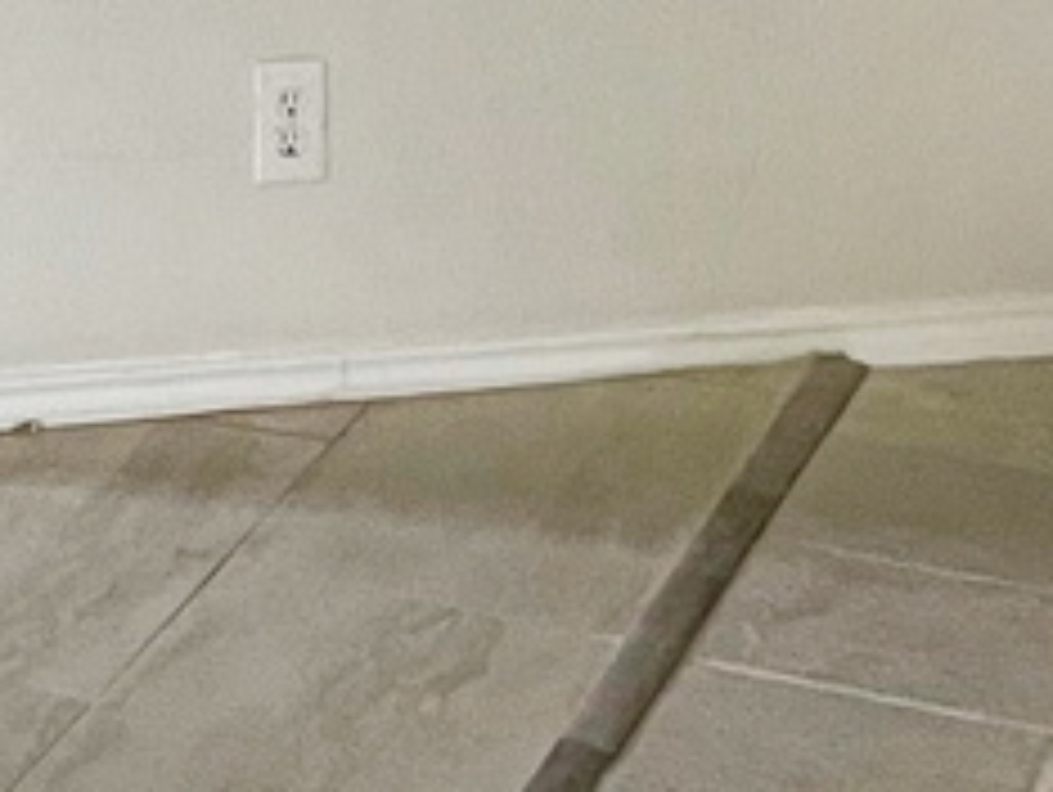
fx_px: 4872
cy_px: -990
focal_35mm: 160
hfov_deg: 11.1
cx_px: -1120
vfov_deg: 8.6
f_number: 1.6
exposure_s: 1/60
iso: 100
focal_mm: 4.2
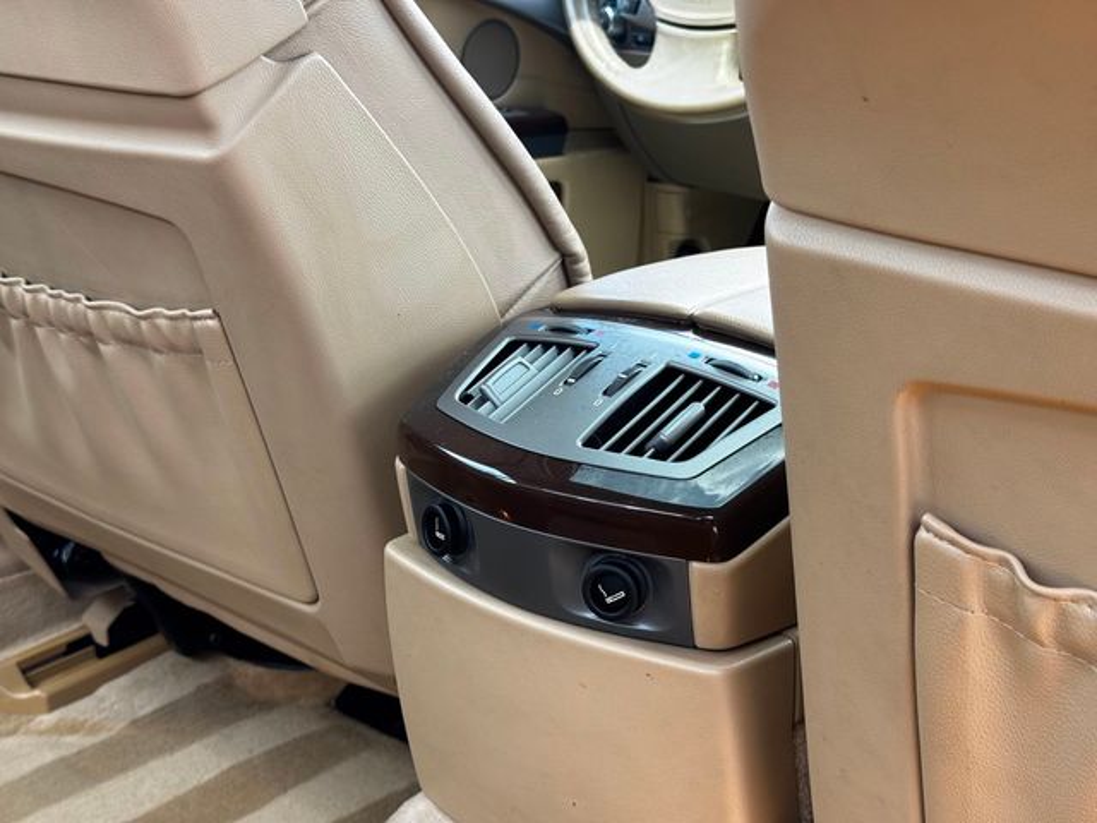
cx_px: 548
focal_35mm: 48
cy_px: 412
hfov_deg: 39.7
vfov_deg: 30.3
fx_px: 1521
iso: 64
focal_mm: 6.76
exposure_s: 1/211
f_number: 1.78
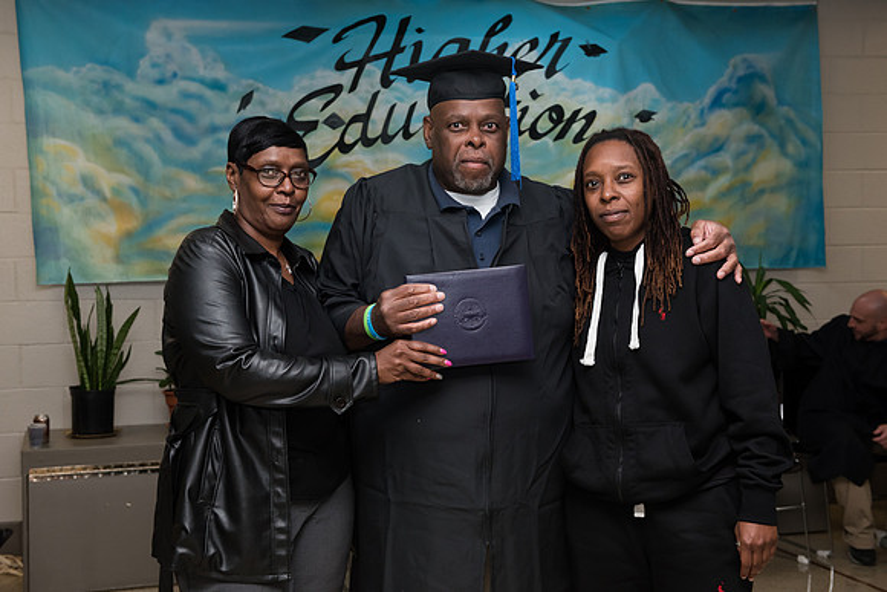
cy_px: 296
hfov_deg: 36.2
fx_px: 1355
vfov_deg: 24.6
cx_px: 444
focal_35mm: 55
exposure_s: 1/160
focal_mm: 55
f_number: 7.1
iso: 1600
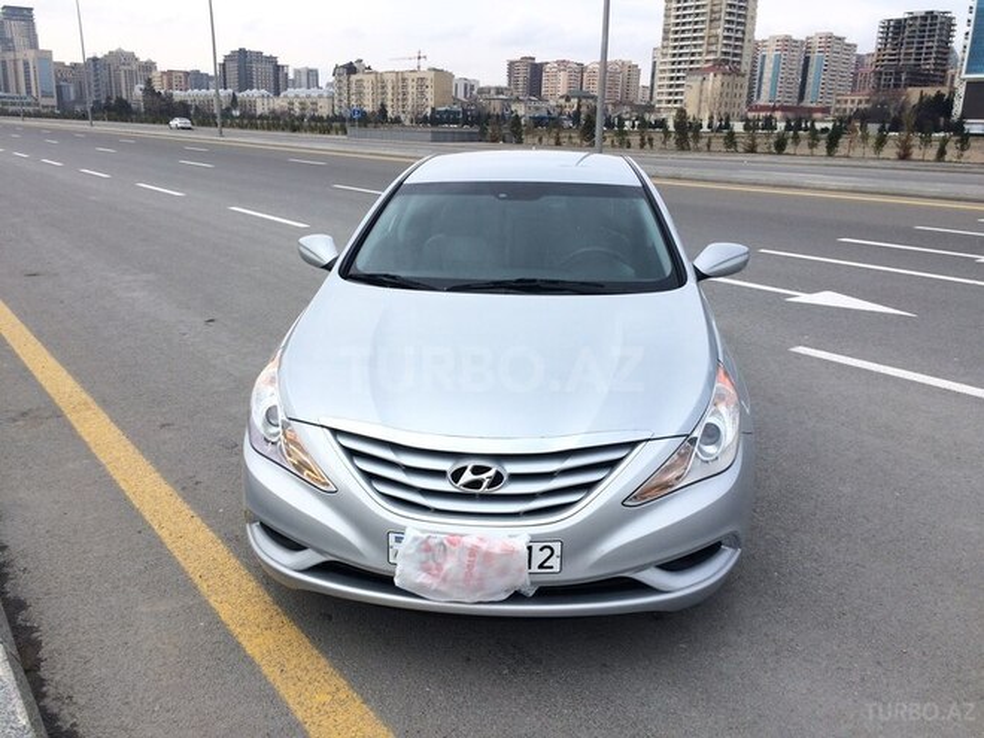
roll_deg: -0.1
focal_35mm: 29
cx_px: 492
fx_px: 824
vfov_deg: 48.2
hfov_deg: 61.7
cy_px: 369
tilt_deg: -17.6
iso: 32
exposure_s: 1/1026
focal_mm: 4.15
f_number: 2.2
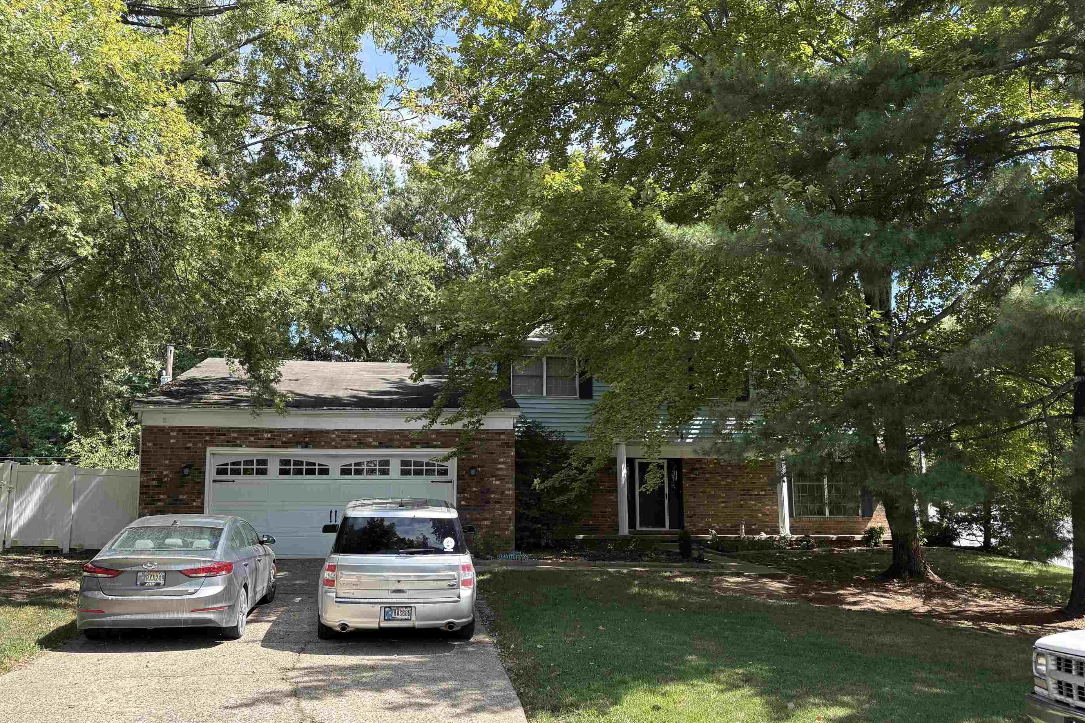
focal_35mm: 30
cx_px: 542
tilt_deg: +7.7
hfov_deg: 61.9
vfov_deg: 43.4
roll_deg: +0.6
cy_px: 425
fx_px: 904
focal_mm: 5.96
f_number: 1.6
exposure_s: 1/884
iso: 50
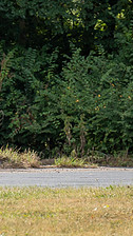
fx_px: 3505
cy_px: 208
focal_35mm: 559
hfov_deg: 2.2
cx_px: -218
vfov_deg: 3.9
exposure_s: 1/1000
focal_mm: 104
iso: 125
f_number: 4
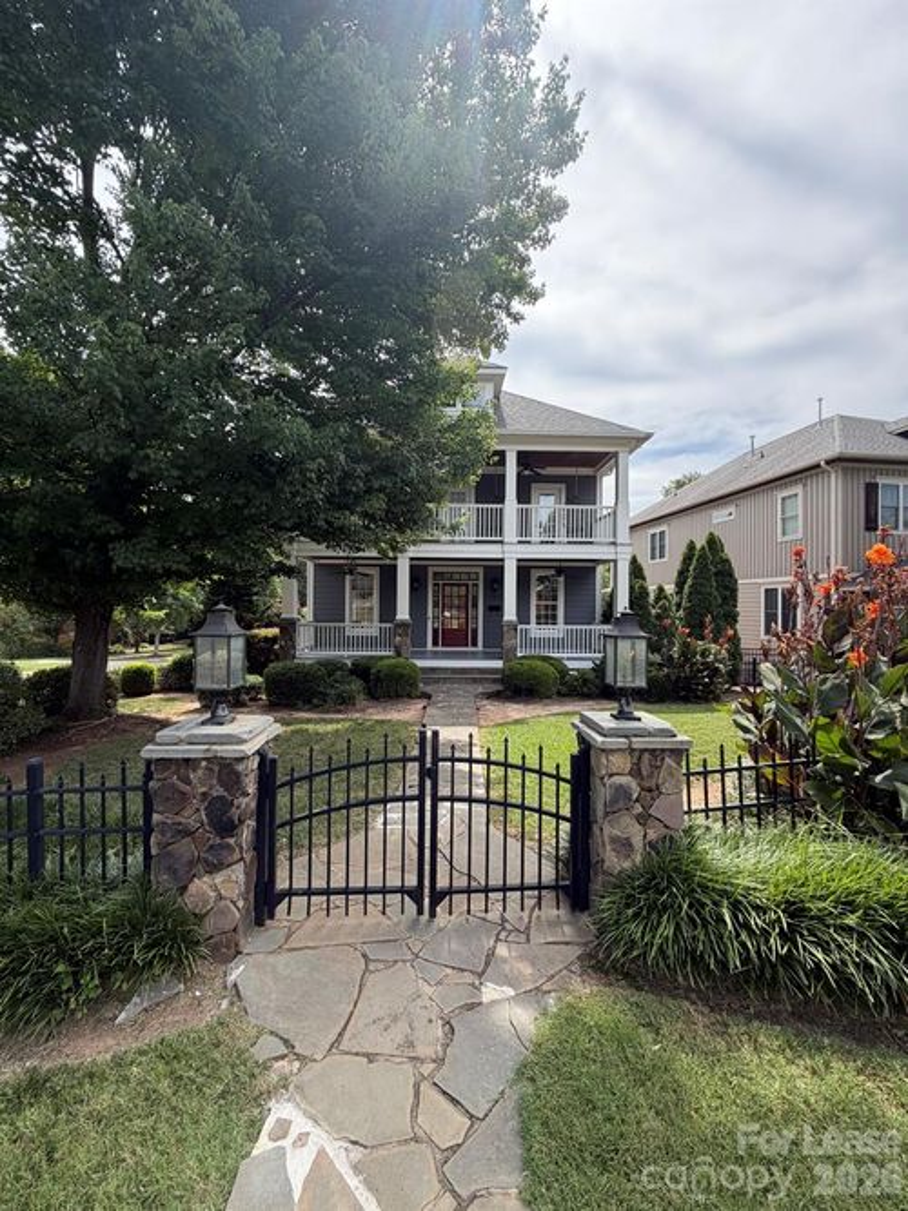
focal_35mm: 14
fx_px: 490
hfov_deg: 85.7
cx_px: 454
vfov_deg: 102.1
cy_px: 606
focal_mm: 2.22
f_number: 2.2
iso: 40
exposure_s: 1/502
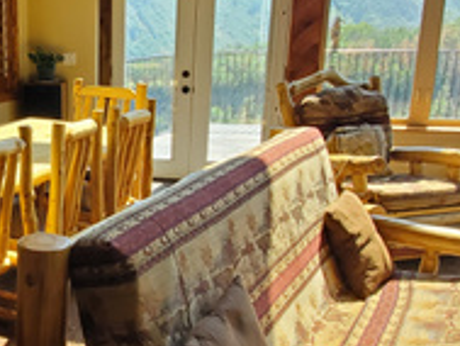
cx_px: 17
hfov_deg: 38.8
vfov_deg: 32.9
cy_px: 180
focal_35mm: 44
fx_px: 585
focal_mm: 1.8
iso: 64
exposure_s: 1/97
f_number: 2.2
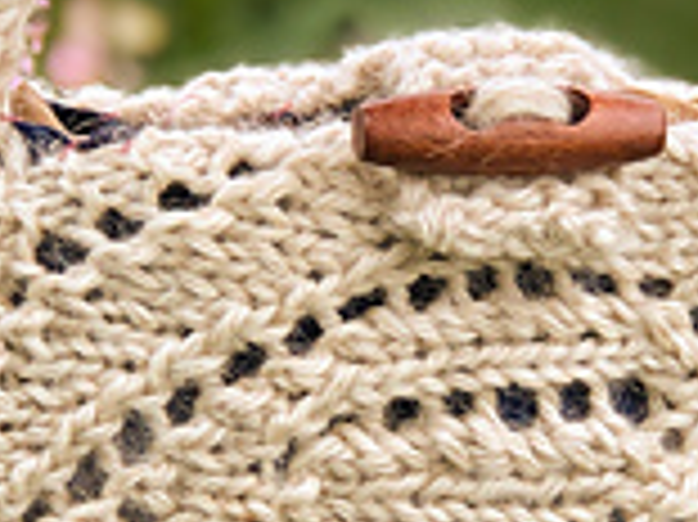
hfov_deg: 8.4
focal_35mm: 236
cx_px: 495
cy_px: 360
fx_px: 4755
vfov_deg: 6.3
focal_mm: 6.6
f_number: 2.8
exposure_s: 1/154
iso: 20
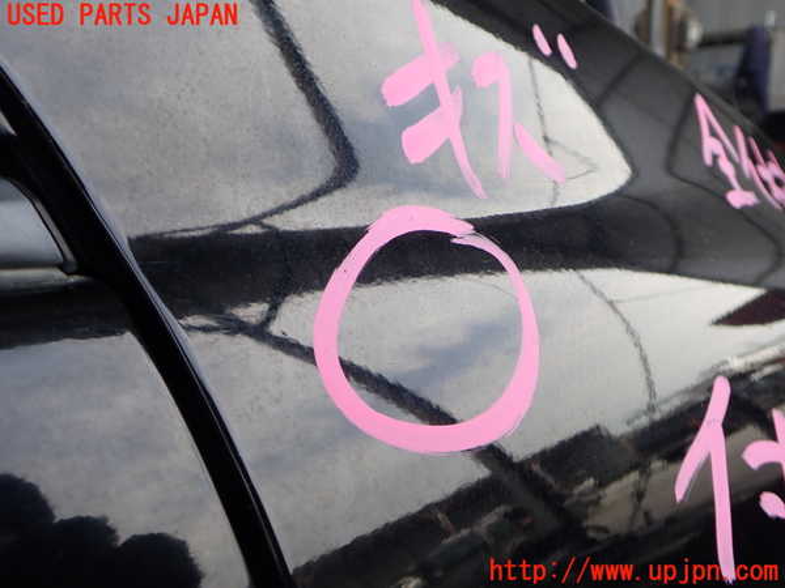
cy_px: 294
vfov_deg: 46.8
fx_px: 680
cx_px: 392
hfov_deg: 60.0
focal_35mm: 30
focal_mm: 5.4
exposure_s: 1/160
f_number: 3.2
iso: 100
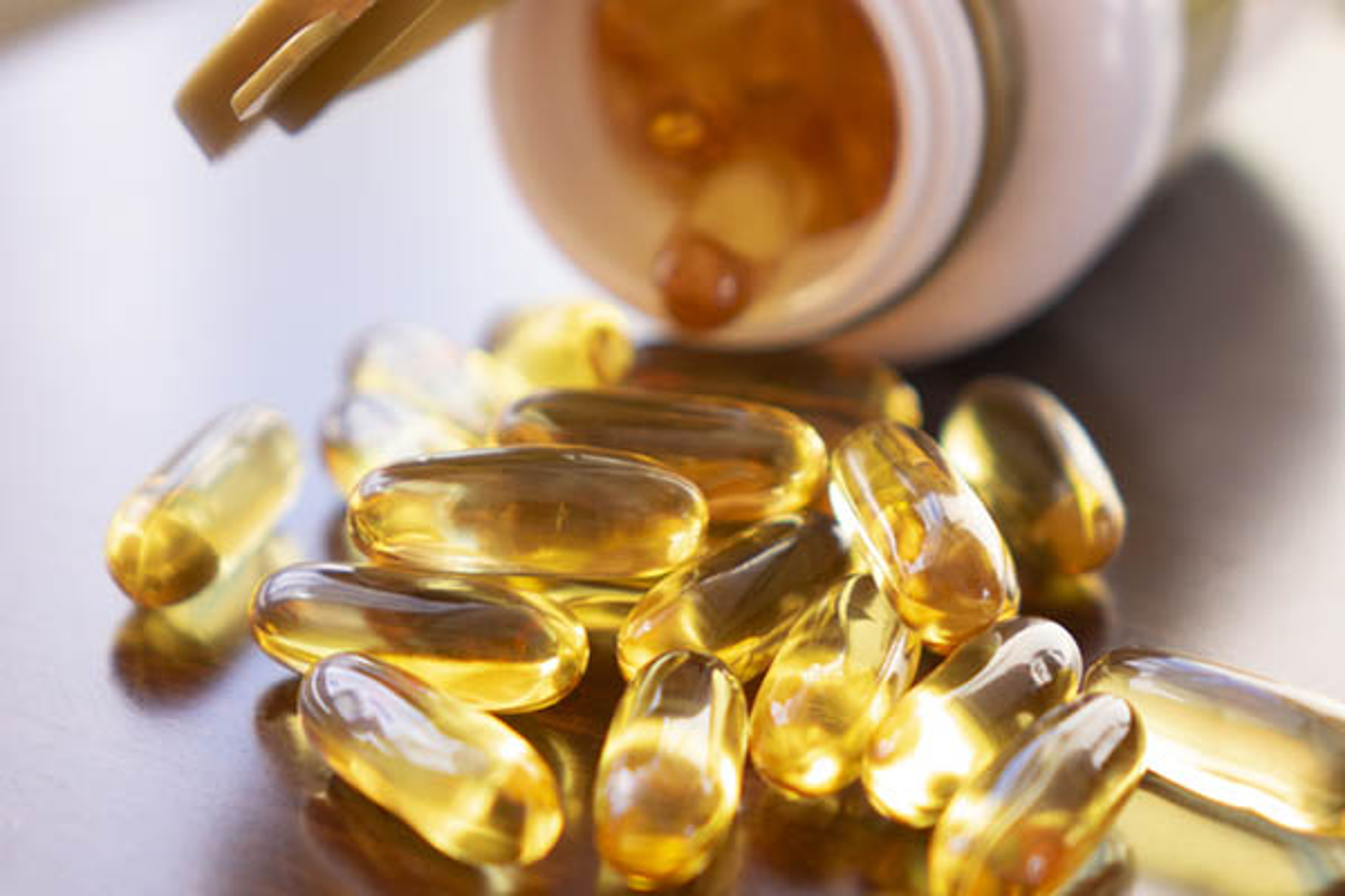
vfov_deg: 11.1
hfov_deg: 16.5
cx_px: 672
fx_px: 4632
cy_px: 448
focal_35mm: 124
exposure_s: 1/100
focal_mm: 45.37
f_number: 2.8
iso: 100
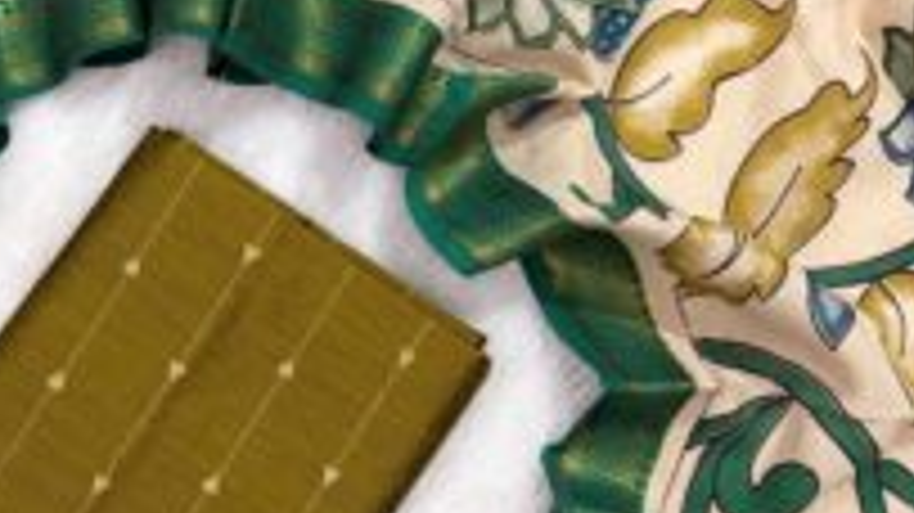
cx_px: 286
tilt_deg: -85.6
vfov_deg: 19.7
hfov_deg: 34.0
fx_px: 1478
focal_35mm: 61
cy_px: 290
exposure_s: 1/50
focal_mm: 5.96
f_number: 1.6
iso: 160
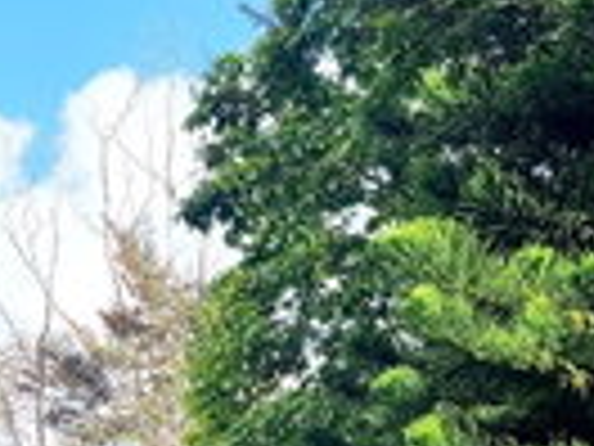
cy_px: 604
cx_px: -76
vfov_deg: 14.5
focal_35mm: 97
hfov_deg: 19.3
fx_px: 1664
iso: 16
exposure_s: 1/400
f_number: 1.8
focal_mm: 7
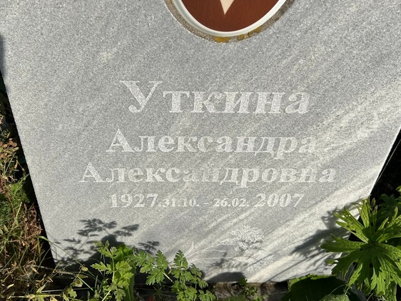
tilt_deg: -33.2
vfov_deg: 38.6
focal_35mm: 37
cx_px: 188
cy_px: 130
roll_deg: -2.7
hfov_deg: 50.1
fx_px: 429
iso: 50
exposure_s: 1/6993
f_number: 1.5
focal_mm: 5.7
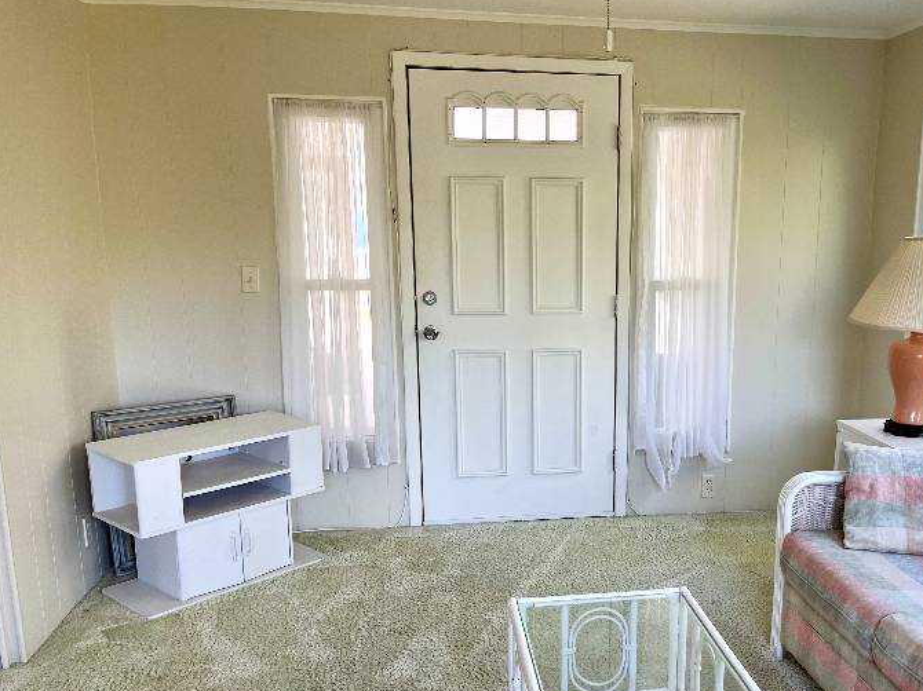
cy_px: 398
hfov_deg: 54.7
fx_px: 880
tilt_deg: -11.4
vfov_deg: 42.8
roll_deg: +0.2
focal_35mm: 33
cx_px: 581
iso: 80
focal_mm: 5.1
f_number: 1.6
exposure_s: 1/120
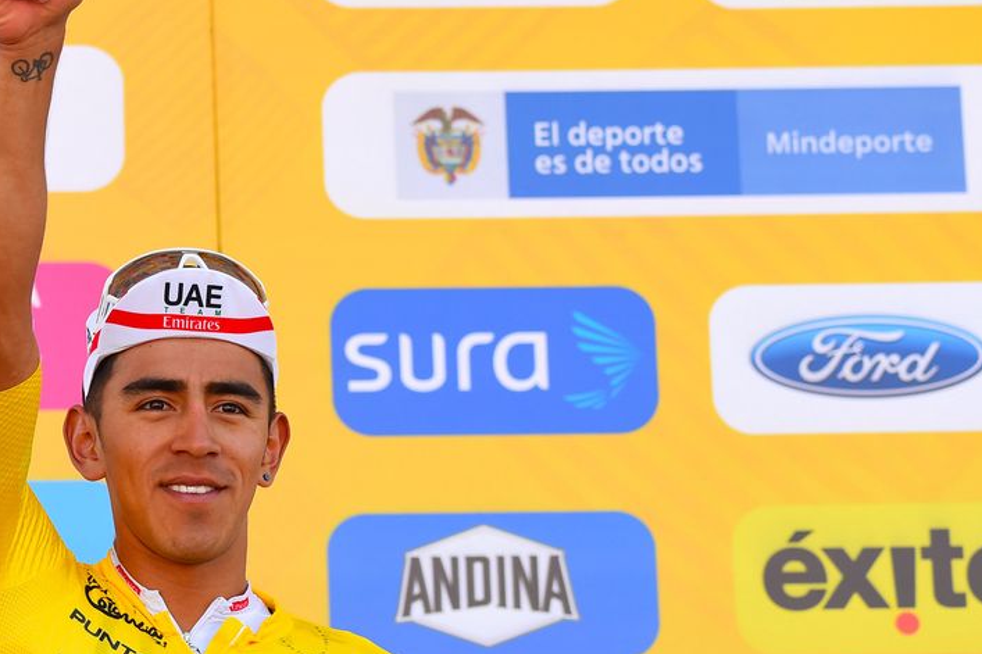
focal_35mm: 210
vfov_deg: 6.5
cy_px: 405
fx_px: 5727
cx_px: 151
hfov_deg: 9.8
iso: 1000
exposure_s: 1/640
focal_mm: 116
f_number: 5.6
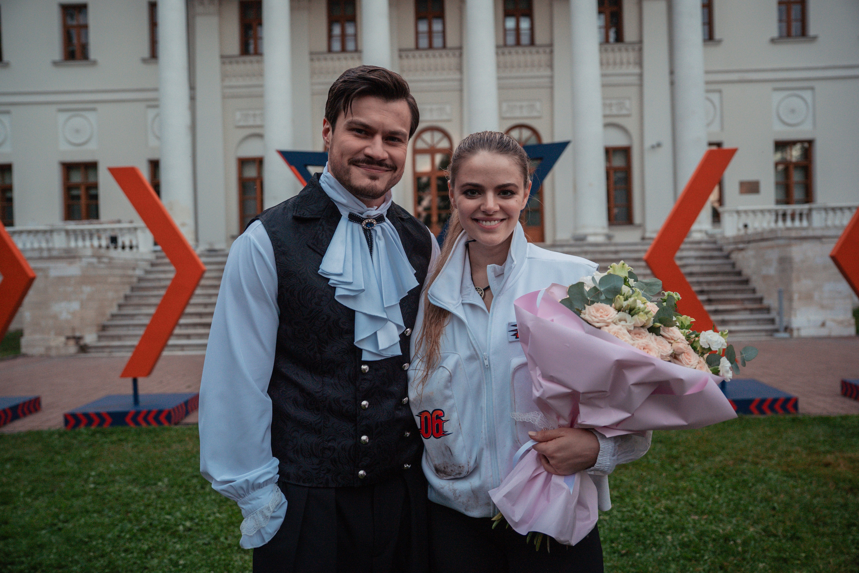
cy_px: 286
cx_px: 430
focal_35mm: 29
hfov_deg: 63.7
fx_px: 692
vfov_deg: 45.0
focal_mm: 29
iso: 400
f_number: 2.8
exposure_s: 1/250
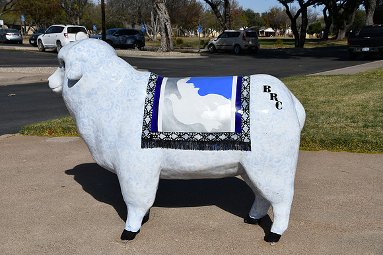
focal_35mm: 52
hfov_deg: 38.2
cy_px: 128
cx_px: 192
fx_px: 553
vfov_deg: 26.0
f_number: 11
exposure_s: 1/500
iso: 100
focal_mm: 35
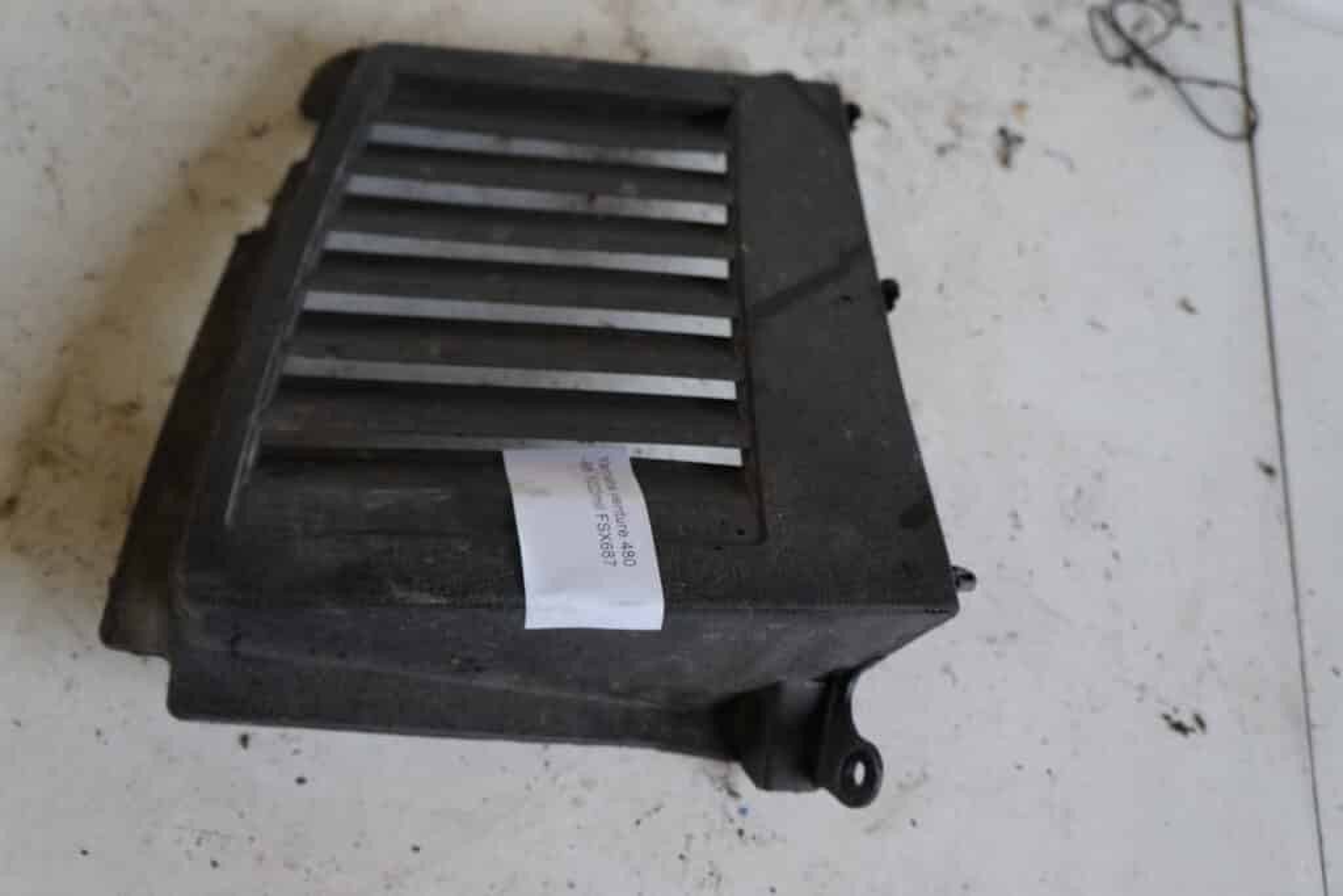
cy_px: 448
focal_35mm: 32
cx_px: 672
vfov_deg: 41.7
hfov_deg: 59.5
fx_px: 1175
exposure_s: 1/250
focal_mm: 21
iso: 800
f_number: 4
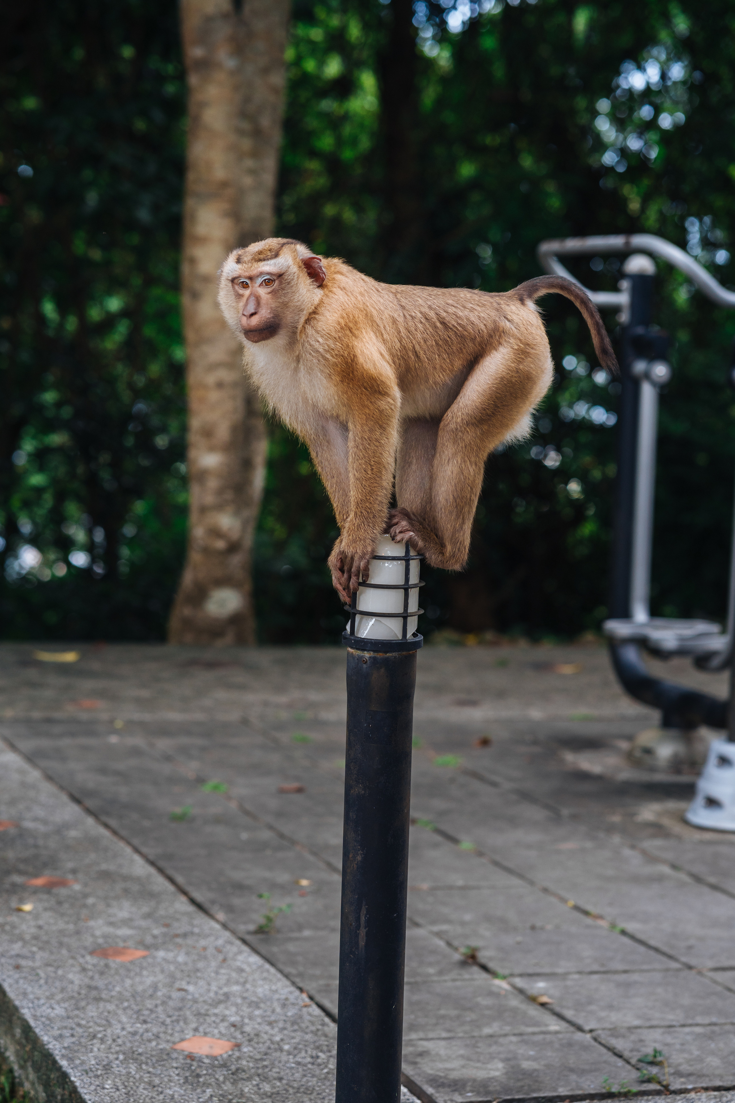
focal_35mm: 85
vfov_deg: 23.9
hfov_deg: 16.1
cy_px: 552
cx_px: 368
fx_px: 2603
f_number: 4
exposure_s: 1/250
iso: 400
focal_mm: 85
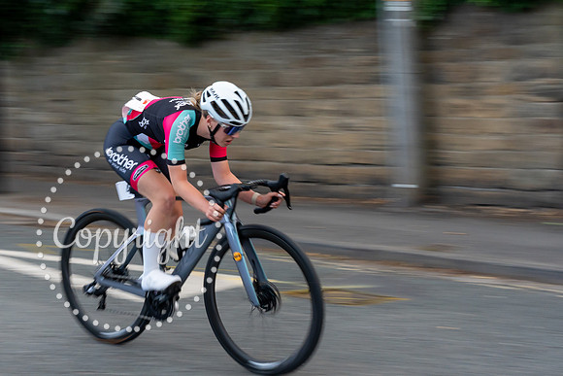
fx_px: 1162
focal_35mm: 74
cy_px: 102
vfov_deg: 18.3
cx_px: 197
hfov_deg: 27.1
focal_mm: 51
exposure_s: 1/100
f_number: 10
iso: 1250
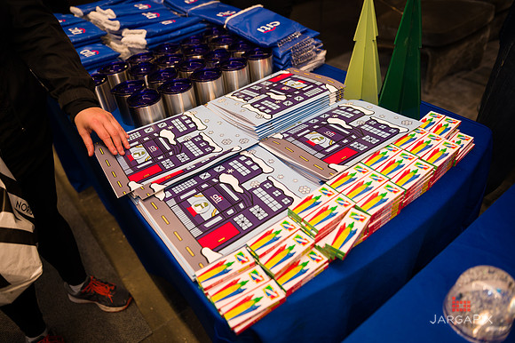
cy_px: 172
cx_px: 258
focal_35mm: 27
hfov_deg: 67.4
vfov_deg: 47.9
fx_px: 386
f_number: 3.2
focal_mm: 27
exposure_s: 1/200
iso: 400
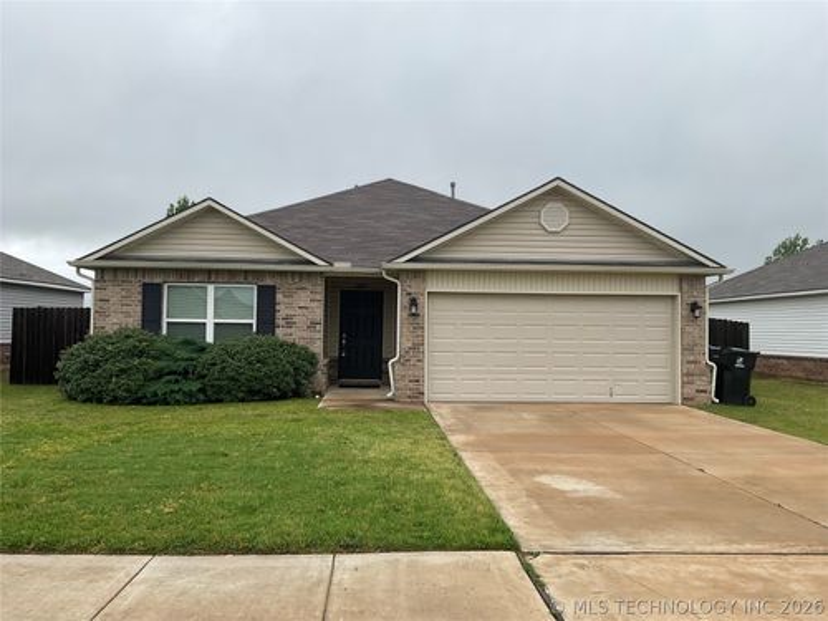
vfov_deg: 48.2
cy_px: 310
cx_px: 414
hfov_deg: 61.7
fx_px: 694
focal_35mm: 29
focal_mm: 3
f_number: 1.8
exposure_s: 1/446
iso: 16
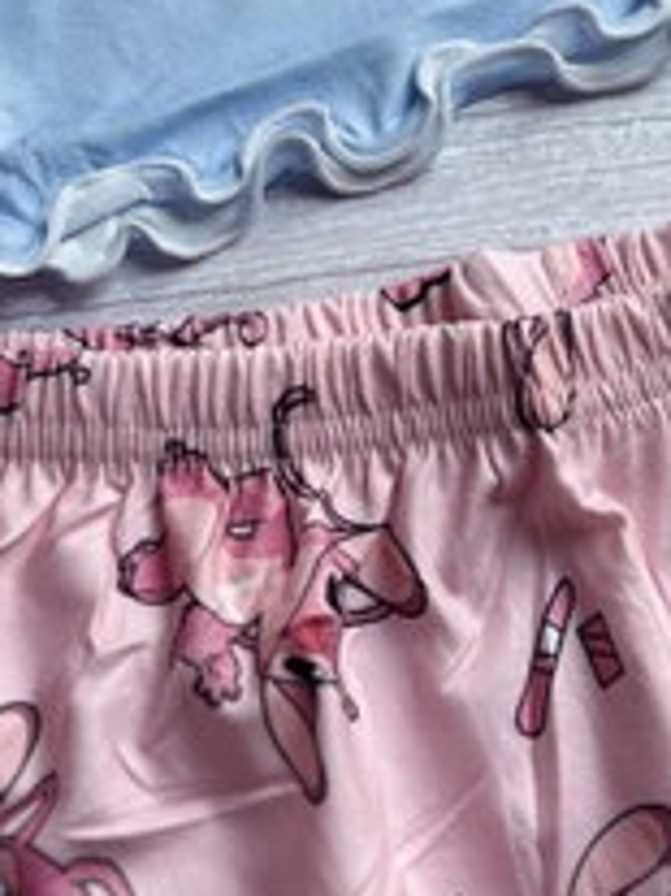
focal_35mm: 67
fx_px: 1733
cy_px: 197
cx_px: 511
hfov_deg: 21.7
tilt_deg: -71.5
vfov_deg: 28.4
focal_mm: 5.96
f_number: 1.6
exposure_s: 1/473
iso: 50
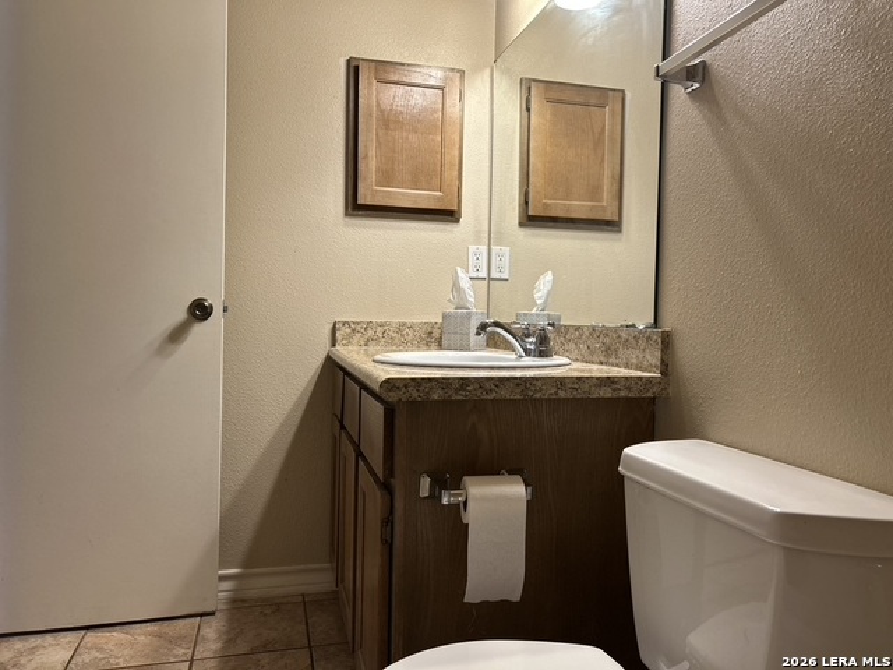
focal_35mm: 26
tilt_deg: -1.3
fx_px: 671
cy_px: 335
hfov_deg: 67.3
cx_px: 446
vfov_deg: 53.1
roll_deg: -0.6
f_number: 1.5
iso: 80
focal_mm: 5.7
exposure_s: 1/60
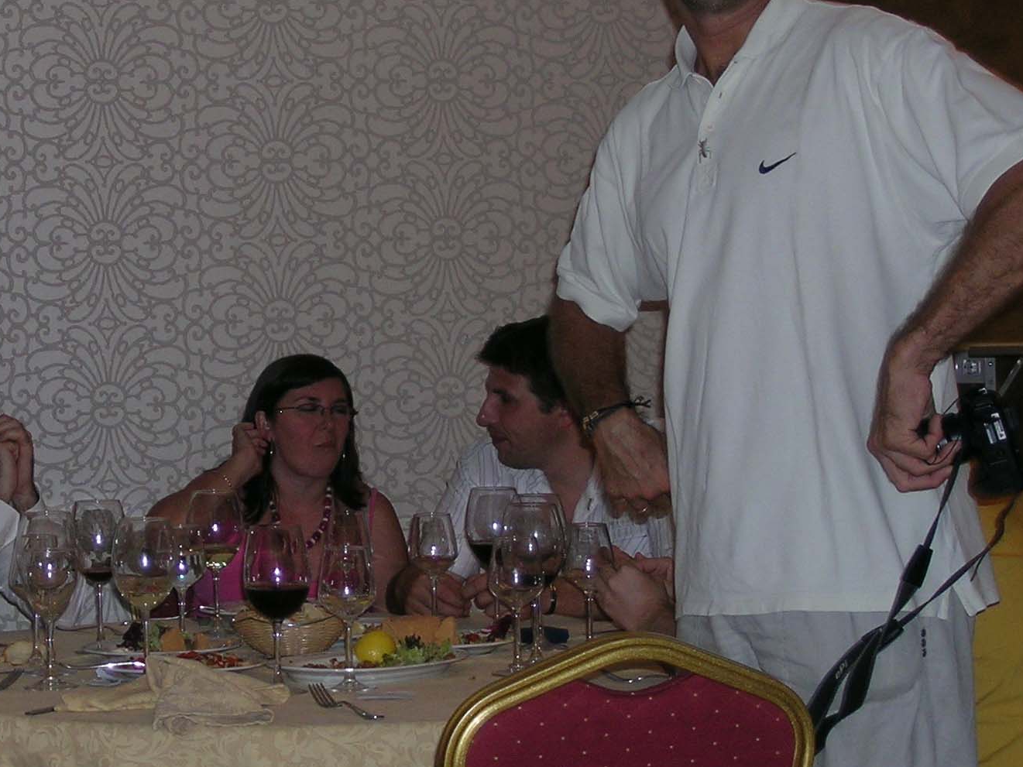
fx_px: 3074
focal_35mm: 104
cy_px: 242
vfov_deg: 14.2
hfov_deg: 18.7
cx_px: 177
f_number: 3.5
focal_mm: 11.1
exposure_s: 1/60.1
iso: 72
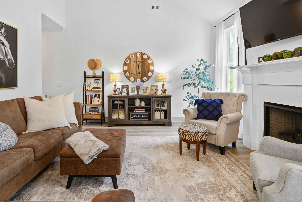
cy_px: 80
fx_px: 159
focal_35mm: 19
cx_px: 139
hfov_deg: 86.7
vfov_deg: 63.9
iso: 160
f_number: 11
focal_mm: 15
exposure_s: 4
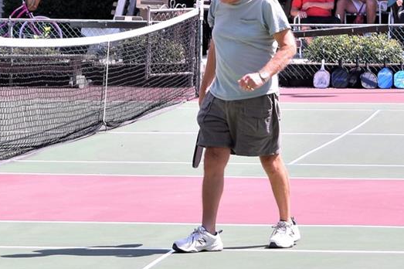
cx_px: 409
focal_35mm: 253
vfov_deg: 5.4
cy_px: -9
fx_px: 2832
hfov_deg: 8.1
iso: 200
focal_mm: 55
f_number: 9
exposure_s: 1/320
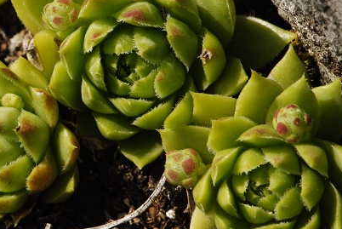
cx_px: 66
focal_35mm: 254
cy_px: 77
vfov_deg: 5.4
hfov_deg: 8.1
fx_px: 2416
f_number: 10
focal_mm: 85
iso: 100
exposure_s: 1/160
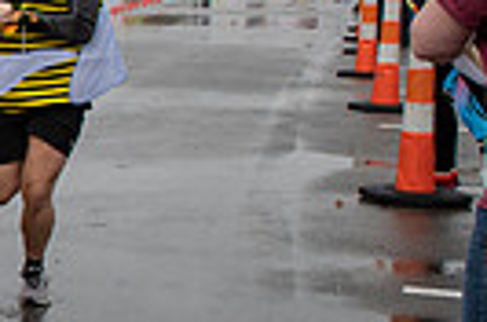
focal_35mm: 105
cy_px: 95
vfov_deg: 12.9
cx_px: -560
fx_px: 1417
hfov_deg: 14.9
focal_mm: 24
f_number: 7.1
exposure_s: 1/500
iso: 400
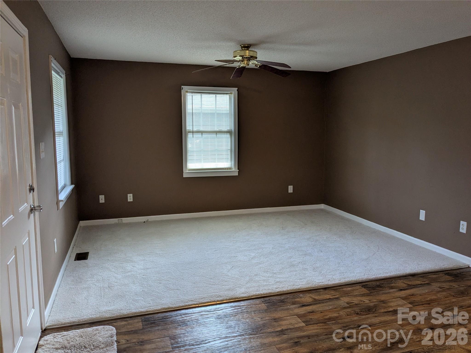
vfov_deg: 51.4
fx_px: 367
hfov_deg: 65.3
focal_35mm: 27
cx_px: 236
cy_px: 176
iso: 126
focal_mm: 4.38
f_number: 1.73
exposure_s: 1/120
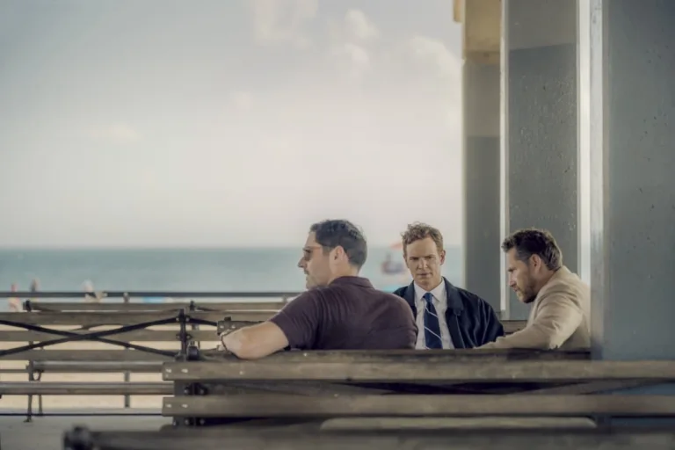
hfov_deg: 19.5
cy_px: 225
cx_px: 338
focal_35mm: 105
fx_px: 1969
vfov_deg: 13.0
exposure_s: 1/500
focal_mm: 105
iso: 100
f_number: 2.8
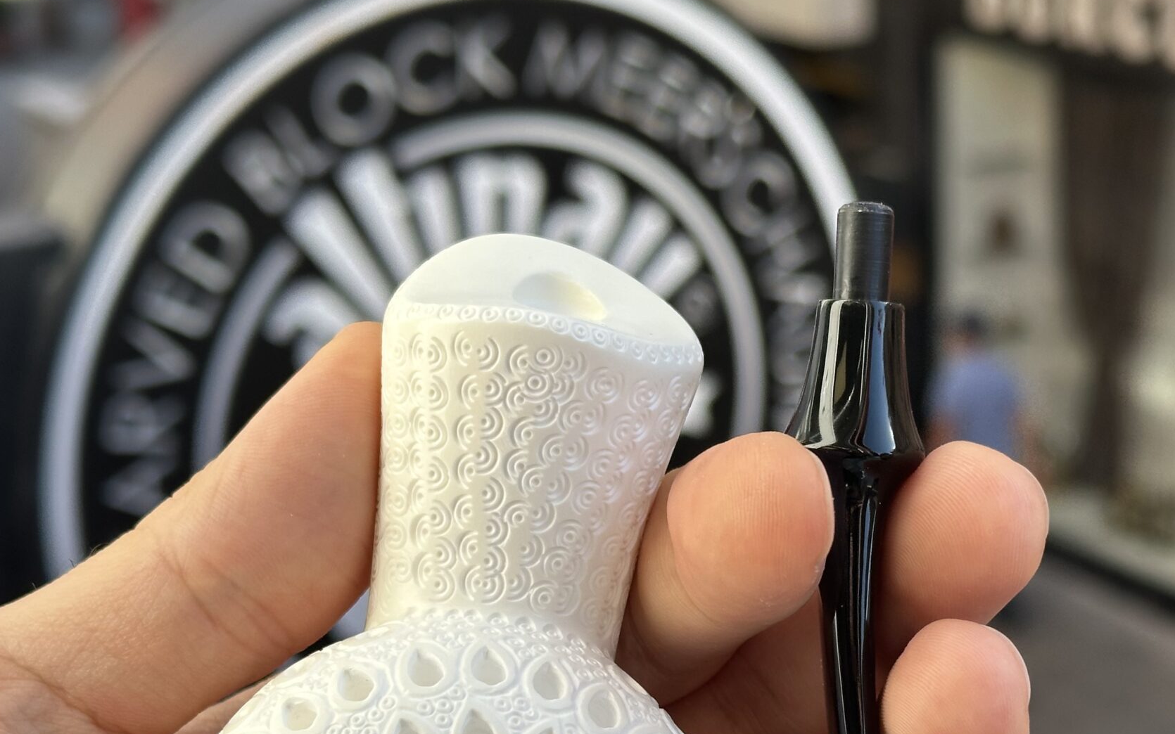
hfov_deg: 26.3
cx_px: 771
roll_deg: +2.0
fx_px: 2498
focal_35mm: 78
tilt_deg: -22.0
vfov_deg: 16.6
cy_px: 563
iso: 64
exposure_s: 1/944
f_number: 1.78
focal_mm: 6.86
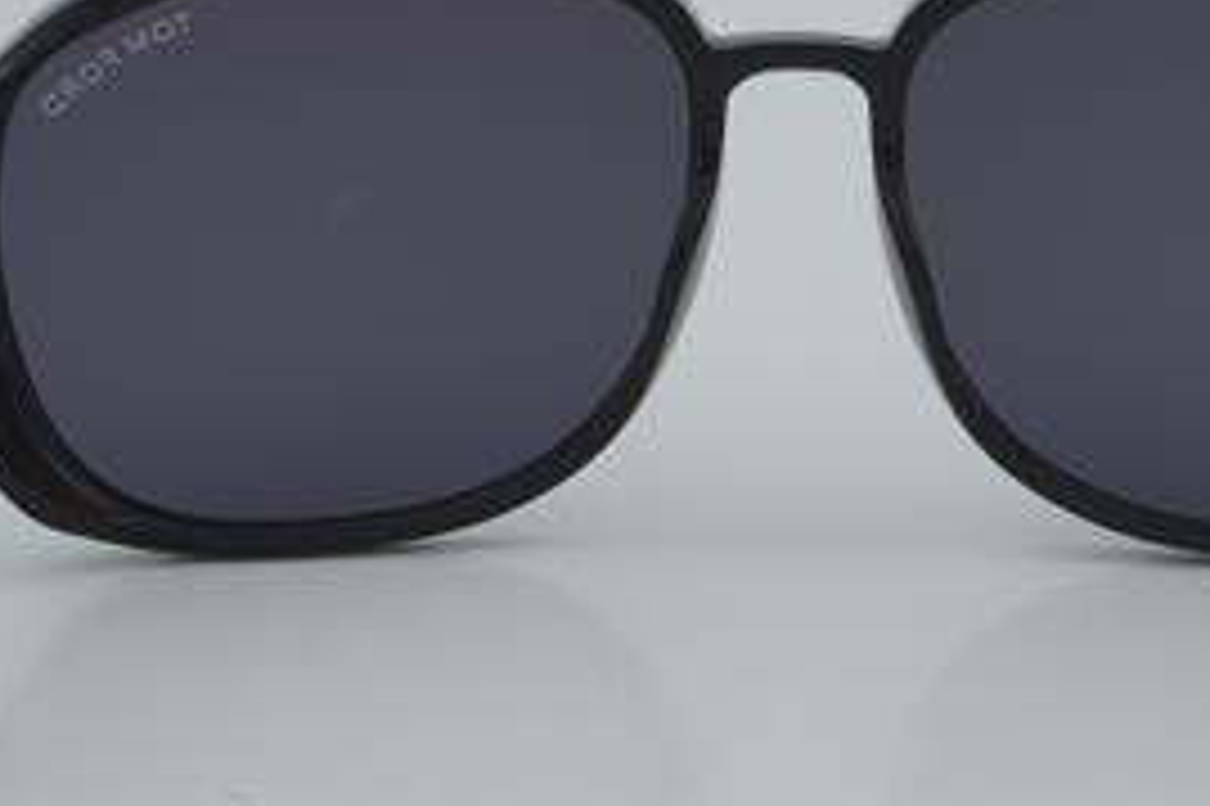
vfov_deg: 11.1
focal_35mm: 123
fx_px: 4123
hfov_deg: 16.7
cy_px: 221
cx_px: 805
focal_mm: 55
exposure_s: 1/4
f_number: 32
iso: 100
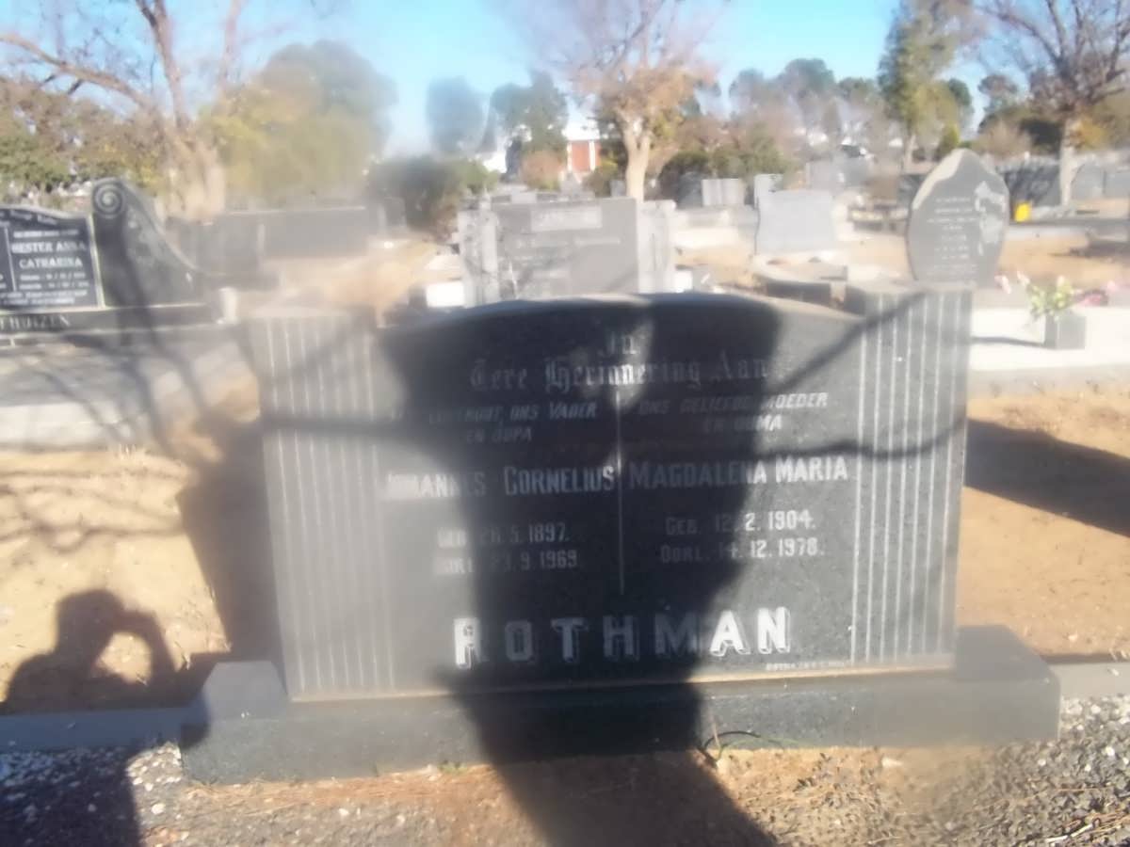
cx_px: 565
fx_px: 1045
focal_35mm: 32
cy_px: 424
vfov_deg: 44.2
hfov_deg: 56.8
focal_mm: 5.7
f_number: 5.5
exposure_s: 1/200
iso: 80
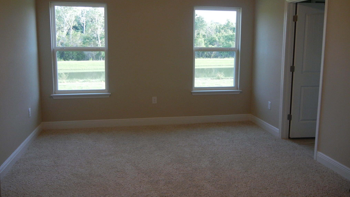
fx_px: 306
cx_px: 176
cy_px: 82
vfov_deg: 35.6
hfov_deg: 59.5
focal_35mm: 33
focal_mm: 5.4
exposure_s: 1/30
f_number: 3.5
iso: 197
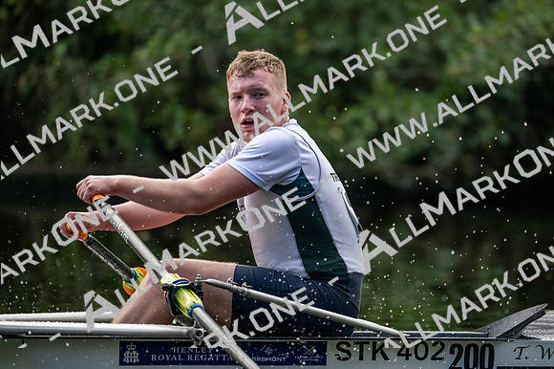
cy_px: 184
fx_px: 6153
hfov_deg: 5.2
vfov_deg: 3.4
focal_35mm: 400
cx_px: 277
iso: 2000
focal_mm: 400
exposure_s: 1/2500
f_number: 4.5
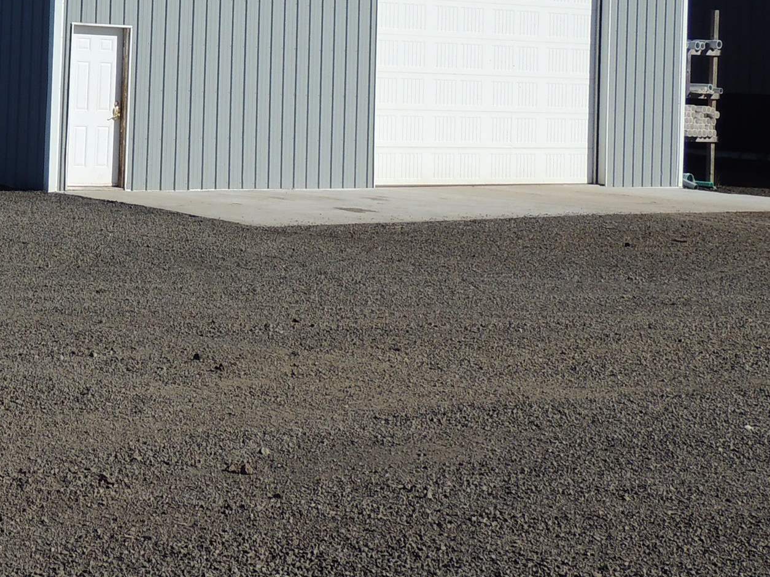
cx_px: -25
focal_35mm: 98
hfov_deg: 19.4
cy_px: -53
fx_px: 2179
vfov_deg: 14.7
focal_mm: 7.1
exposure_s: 1/1600
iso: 100
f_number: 3.7
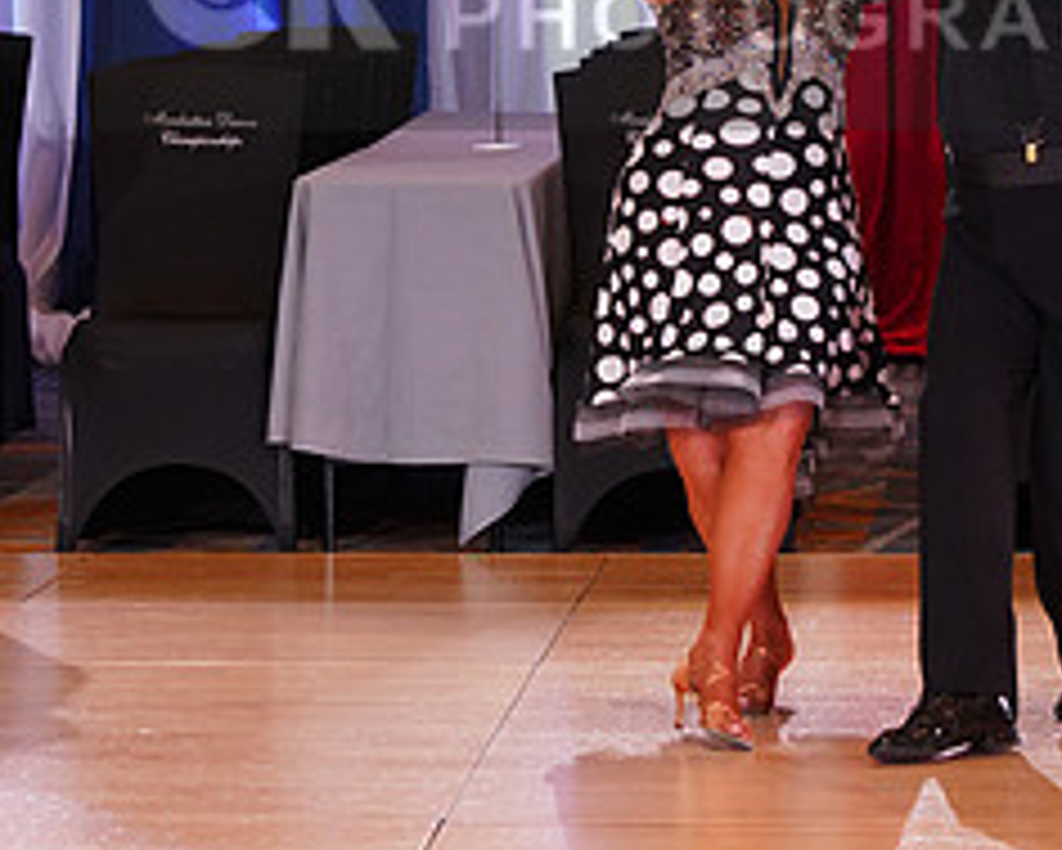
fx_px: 7609
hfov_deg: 8.0
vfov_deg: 6.4
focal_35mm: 242
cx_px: 718
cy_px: -18
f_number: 5.6
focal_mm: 105
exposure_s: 1/160
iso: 2000
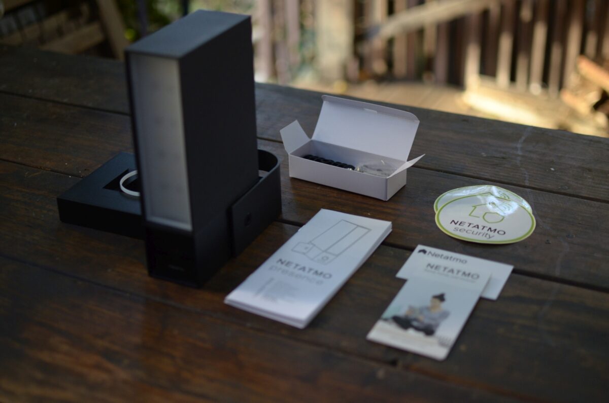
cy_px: 202
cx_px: 304
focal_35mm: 52
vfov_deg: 25.6
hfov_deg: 37.9
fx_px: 886
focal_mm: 35
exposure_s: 1/400
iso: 640
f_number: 1.8
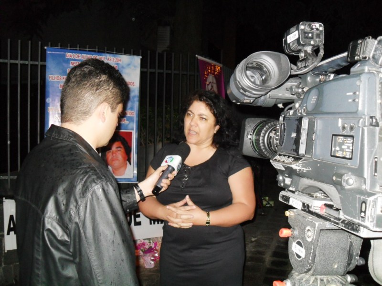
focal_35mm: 35
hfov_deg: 52.6
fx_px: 386
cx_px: 191
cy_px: 143
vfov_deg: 40.7
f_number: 2.8
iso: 200
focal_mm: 6.2
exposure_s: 1/45
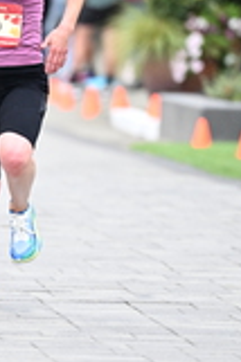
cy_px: 148
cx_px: 35
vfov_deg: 3.0
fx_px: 6883
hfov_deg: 2.0
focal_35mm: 684
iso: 1250
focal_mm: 200
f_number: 2.8
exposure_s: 1/1600
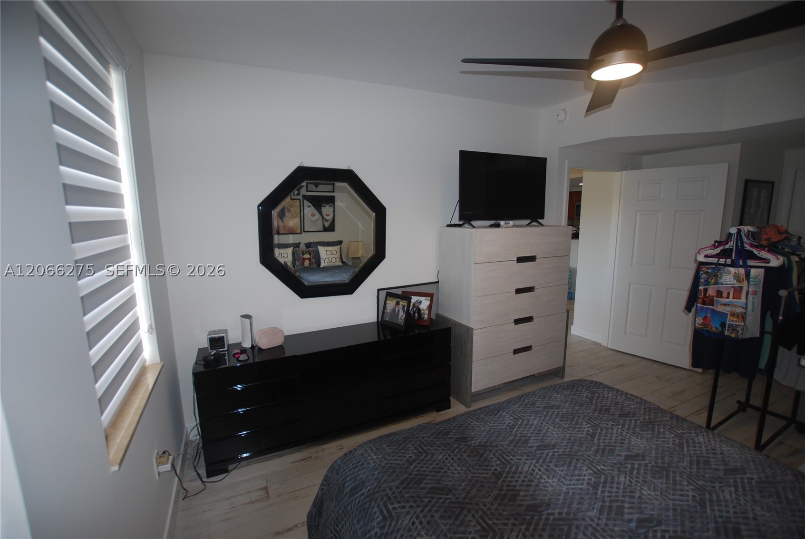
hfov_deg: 100.3
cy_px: 270
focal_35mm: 15
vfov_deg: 77.5
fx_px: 336
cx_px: 402
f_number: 3.5
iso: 200
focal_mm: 10
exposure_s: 1/60
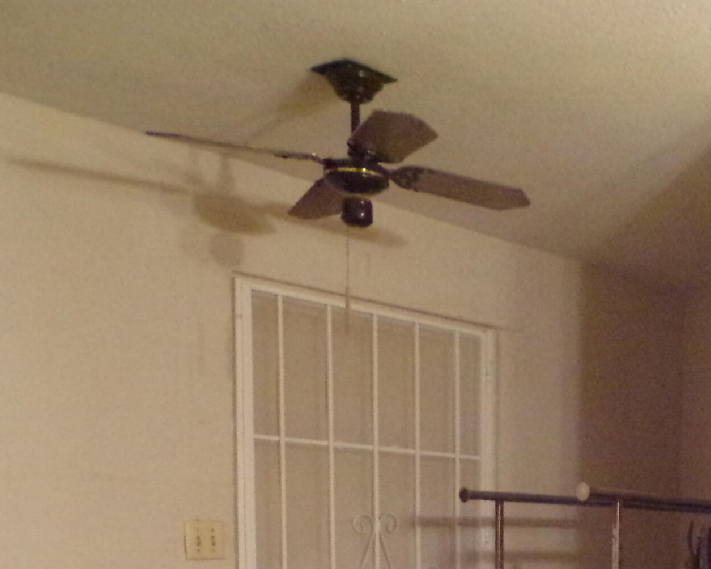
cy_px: 629
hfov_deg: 30.4
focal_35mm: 56
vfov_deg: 25.2
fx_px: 1178
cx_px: 761
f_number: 3
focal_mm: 4.3
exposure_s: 1/17
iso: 800
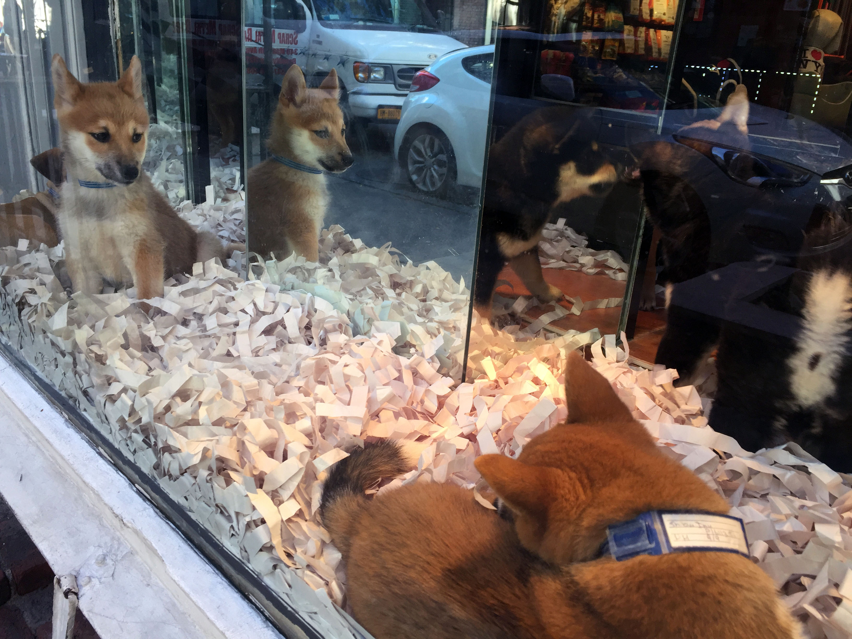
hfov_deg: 61.7
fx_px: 714
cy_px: 320
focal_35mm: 29
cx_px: 426
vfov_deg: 48.2
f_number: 2.2
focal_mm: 4.15
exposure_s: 1/120
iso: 50
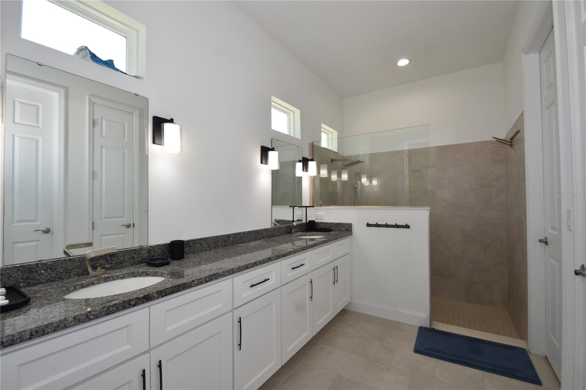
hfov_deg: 100.4
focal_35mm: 15
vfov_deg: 77.3
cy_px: 195
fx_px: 244
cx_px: 293
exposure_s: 1/80
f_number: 4.5
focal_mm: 10
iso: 200
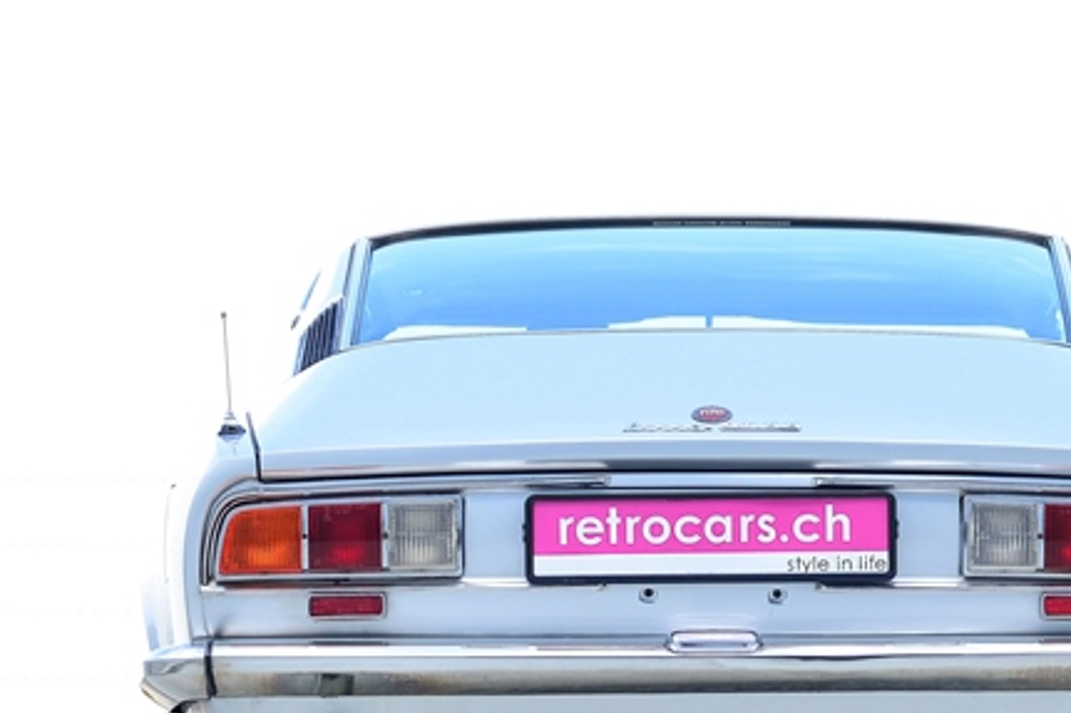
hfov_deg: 7.7
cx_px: 738
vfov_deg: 5.1
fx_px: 7940
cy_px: 324
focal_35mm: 267
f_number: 6.3
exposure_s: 1/160
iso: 250
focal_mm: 120
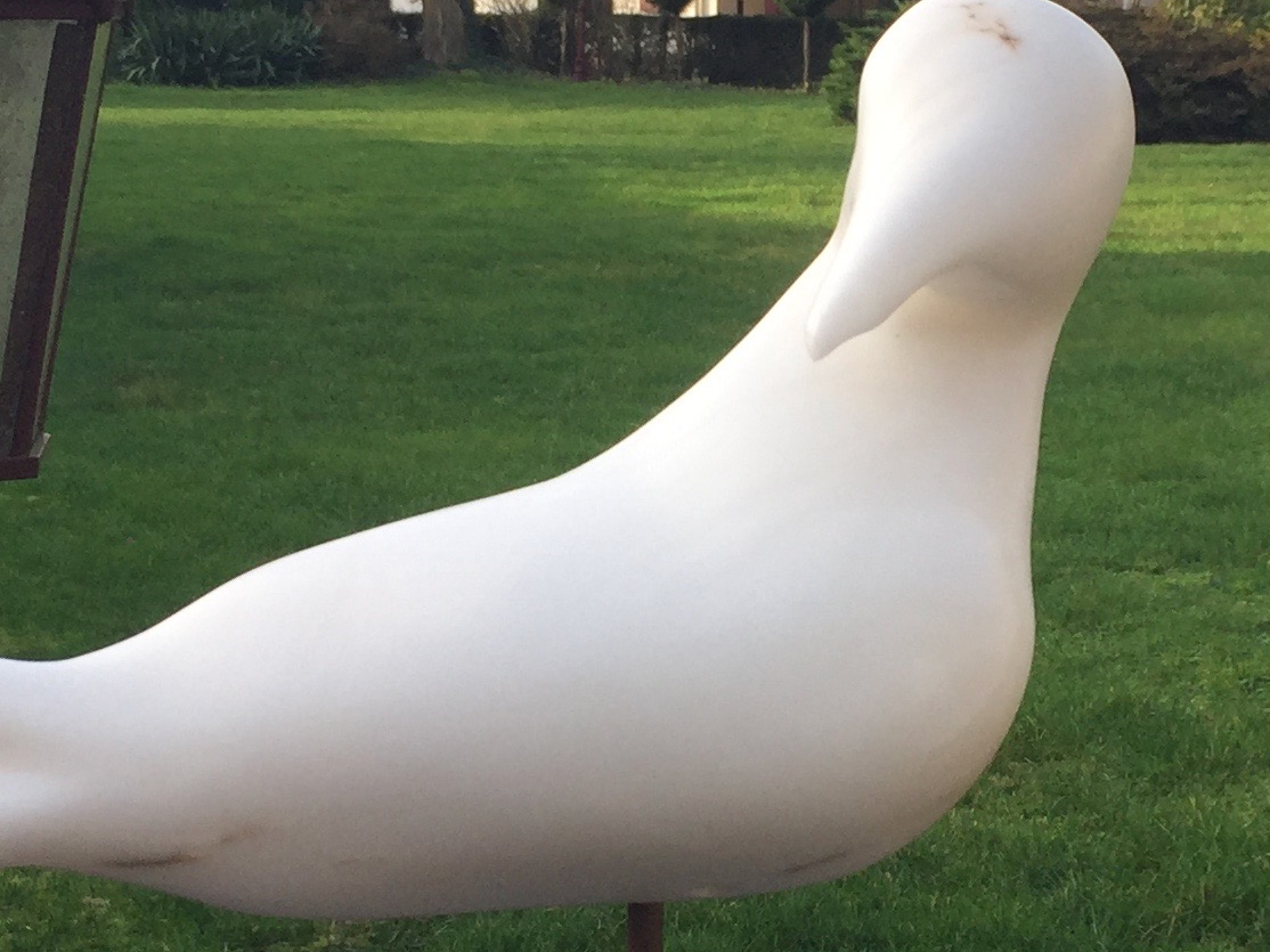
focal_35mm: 85
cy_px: 579
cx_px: 912
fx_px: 3118
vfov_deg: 17.3
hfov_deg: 22.9
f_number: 2.2
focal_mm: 4.15
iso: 32
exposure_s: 1/444
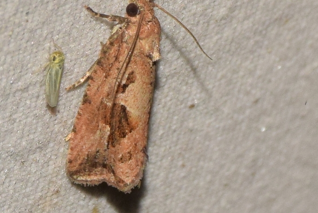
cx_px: 124
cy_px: 81
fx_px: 2591
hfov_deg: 7.0
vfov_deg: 4.7
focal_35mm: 293
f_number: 14
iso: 500
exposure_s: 1/160
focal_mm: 140
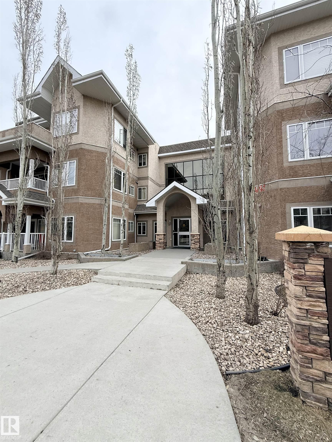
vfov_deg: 102.1
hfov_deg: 85.7
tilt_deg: +5.6
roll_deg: +1.2
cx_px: 166
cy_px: 221
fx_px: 179
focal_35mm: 14
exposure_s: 1/1167
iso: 64
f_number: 2.2
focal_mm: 2.22
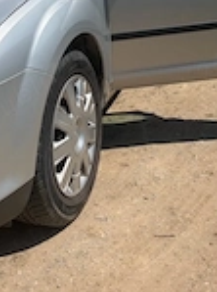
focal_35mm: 70
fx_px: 588
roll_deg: +2.5
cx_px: 84
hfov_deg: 20.9
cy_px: -49
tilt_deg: -7.0
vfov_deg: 25.3
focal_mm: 5.96
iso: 50
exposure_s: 1/5348
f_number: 1.6
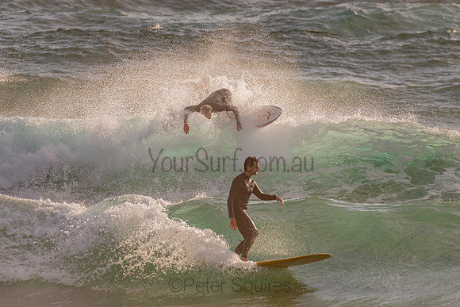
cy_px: 149
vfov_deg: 2.2
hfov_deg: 3.4
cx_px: 224
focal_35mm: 613
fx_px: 7833
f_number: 5.6
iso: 140
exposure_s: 1/2000
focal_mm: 500
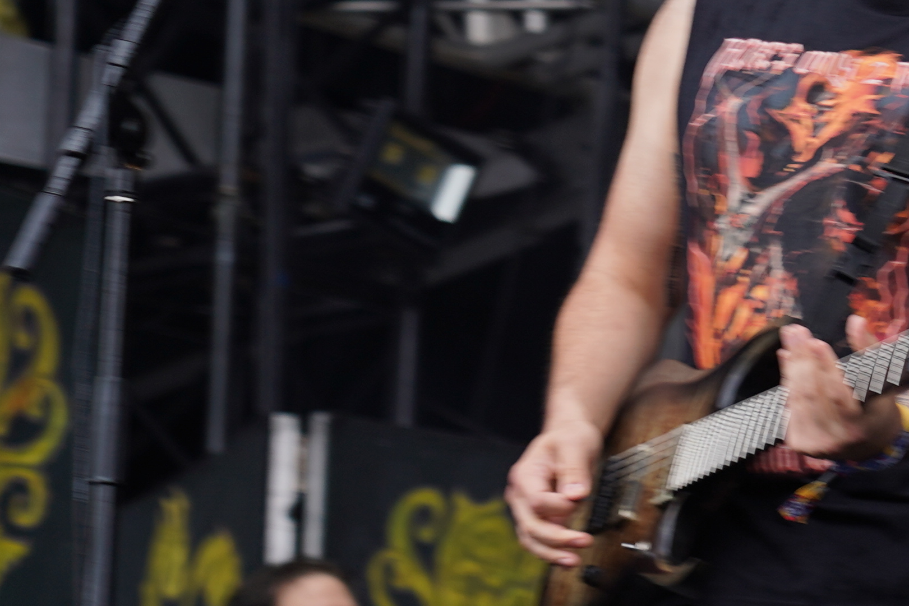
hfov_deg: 7.1
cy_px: 195
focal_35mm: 285
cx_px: 1292
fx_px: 7196
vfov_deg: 4.8
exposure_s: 1/100
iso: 100
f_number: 4.5
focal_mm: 77
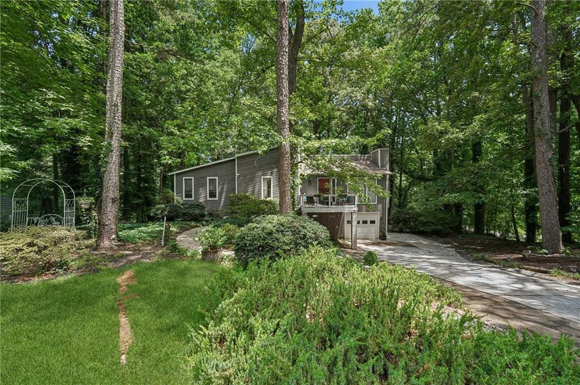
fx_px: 266
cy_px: 192
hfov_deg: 95.0
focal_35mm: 16
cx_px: 290
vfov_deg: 72.0
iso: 800
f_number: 8
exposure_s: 1/320
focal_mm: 16.5
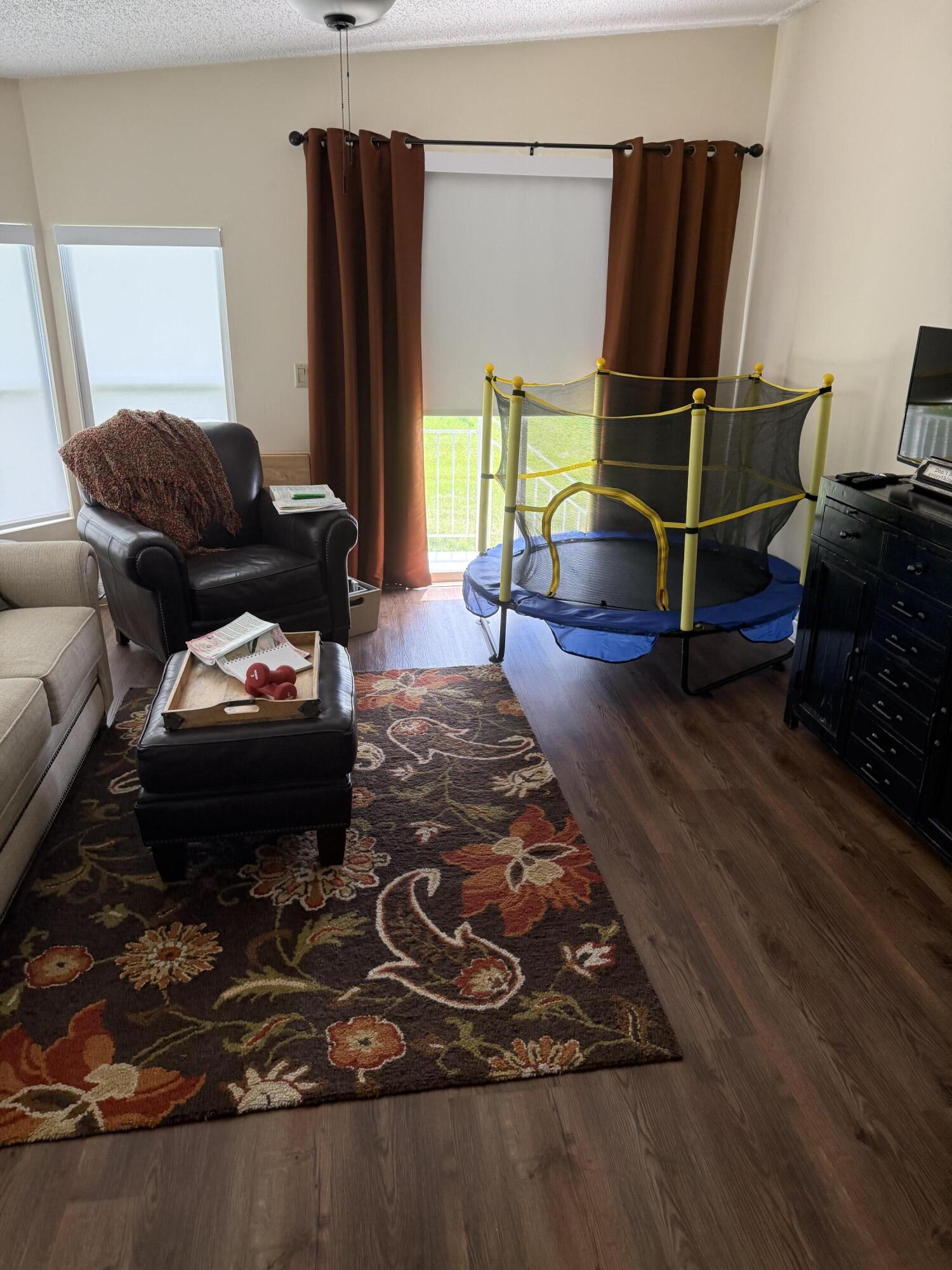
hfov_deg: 56.8
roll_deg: -2.4
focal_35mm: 24
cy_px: 635
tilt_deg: -22.8
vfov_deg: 71.6
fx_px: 880
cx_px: 476
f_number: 1.78
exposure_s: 1/180
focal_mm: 6.76
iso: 200
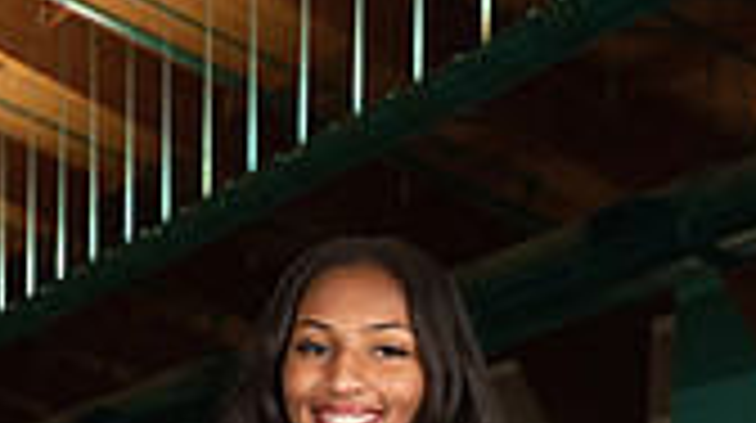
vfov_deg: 7.8
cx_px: 374
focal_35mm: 146
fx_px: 2923
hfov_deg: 14.7
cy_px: 968
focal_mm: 52
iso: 800
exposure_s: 1/250
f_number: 7.1
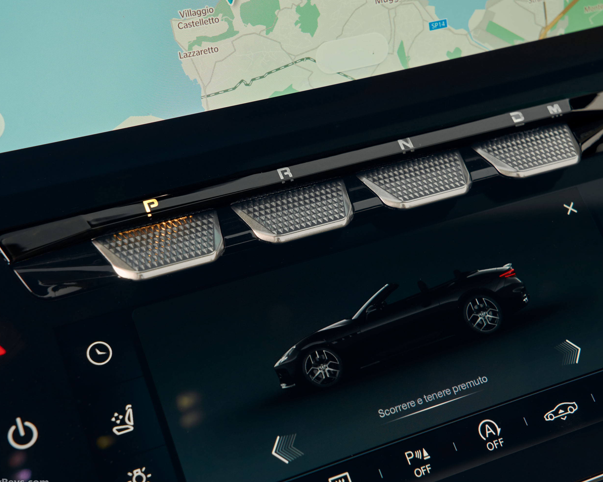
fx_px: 1142
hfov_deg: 29.6
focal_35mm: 64
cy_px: 227
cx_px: 338
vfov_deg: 23.8
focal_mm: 52
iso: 1000
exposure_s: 1/80
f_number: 9
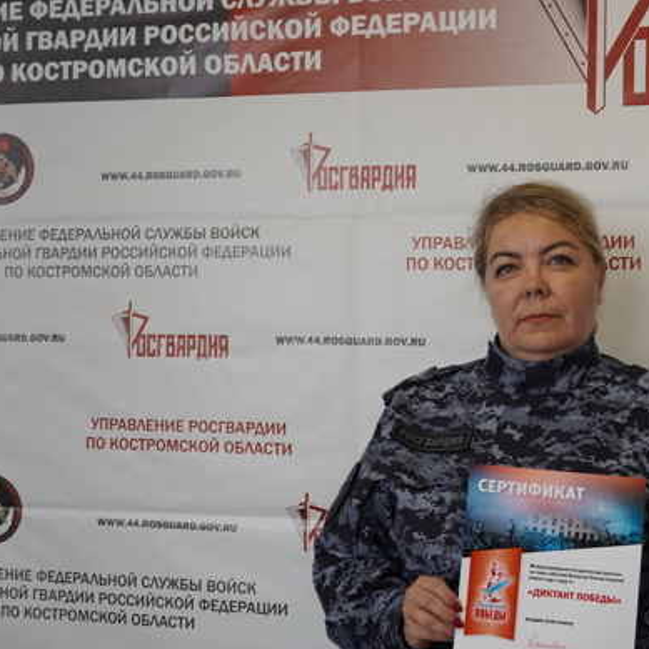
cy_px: 349
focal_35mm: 59
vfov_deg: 29.1
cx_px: 457
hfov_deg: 28.8
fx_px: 1251
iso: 1250
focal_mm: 24
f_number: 4
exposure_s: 1/160
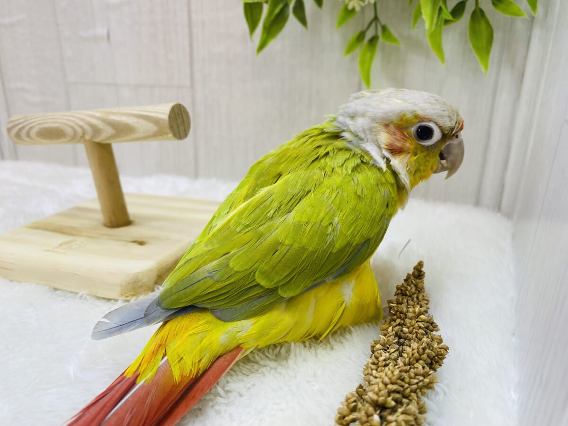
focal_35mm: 25
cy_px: 213
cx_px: 284
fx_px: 410
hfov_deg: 69.4
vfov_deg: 54.9
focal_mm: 4.25
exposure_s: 1/100
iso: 64
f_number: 1.8
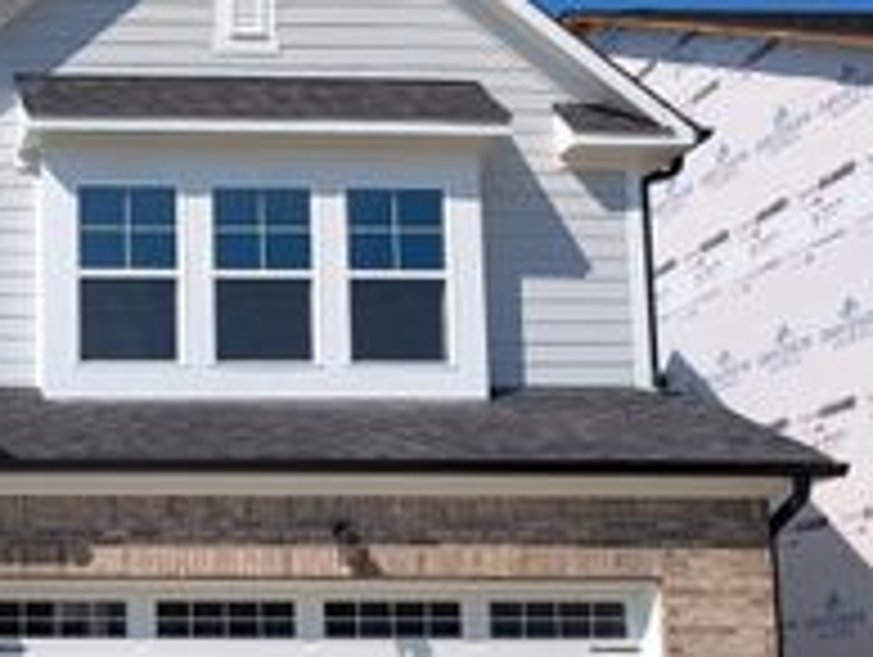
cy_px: 549
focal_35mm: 62
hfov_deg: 27.9
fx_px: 1566
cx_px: -126
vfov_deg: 23.3
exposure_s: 1/11364
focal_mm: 6.9
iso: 21
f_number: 1.68
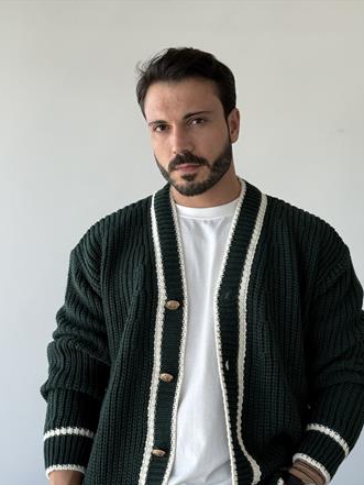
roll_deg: -0.7
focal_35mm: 58
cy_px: 290
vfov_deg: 33.1
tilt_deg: +2.5
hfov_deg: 25.2
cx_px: 186
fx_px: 813
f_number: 1.78
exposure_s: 1/227
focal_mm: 6.76
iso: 50
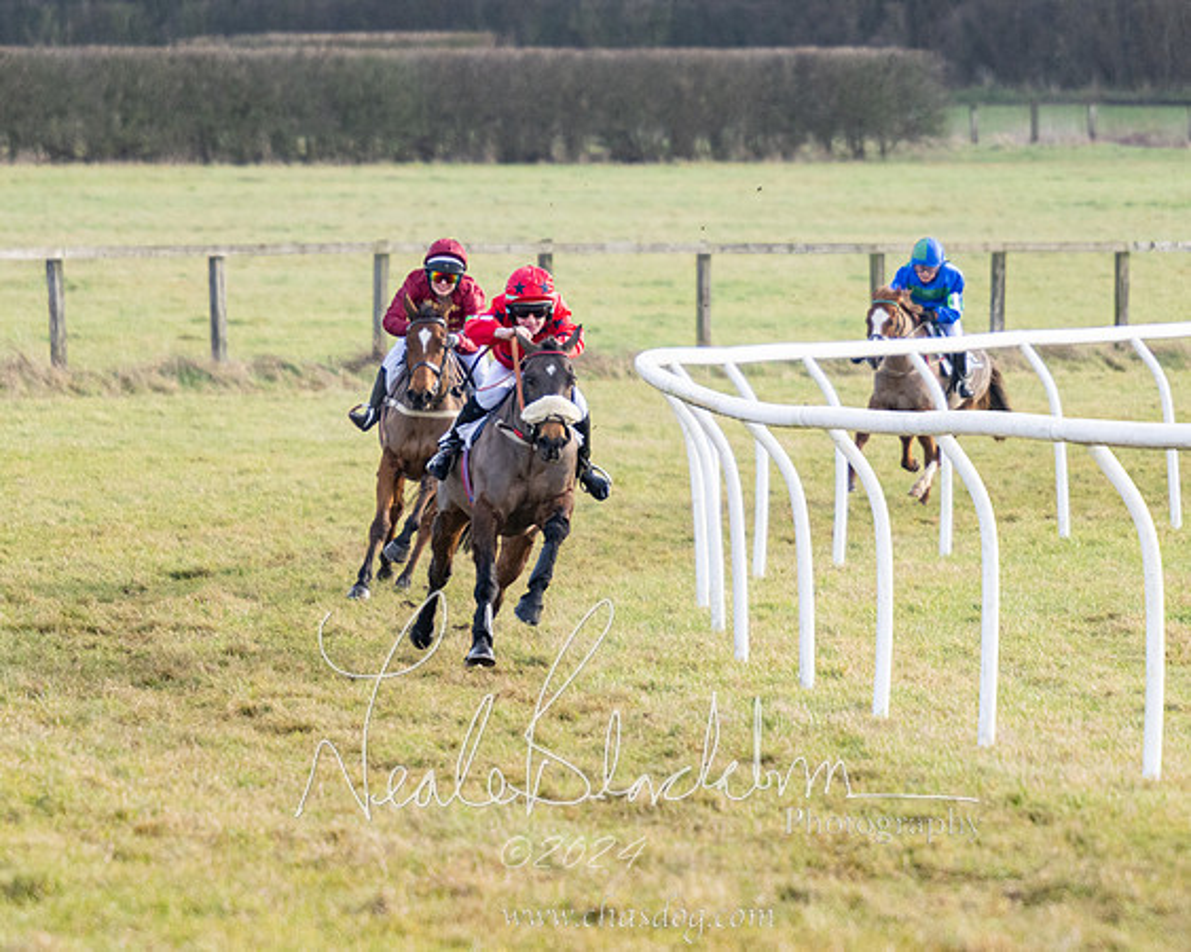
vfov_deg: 4.6
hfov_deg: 5.8
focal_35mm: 335
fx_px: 11817
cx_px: 562
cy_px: 416
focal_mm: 210
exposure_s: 1/2000
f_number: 4
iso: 800
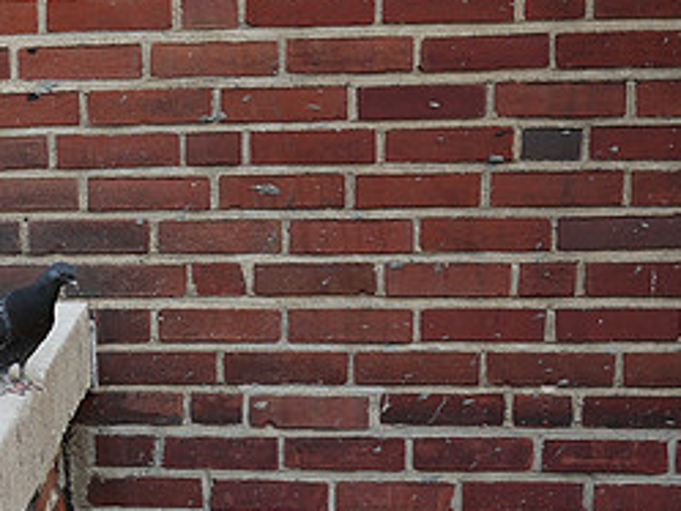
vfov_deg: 15.9
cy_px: 337
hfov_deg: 20.6
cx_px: 41
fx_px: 1830
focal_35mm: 93
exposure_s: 1/125
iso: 100
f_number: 2.2
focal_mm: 20
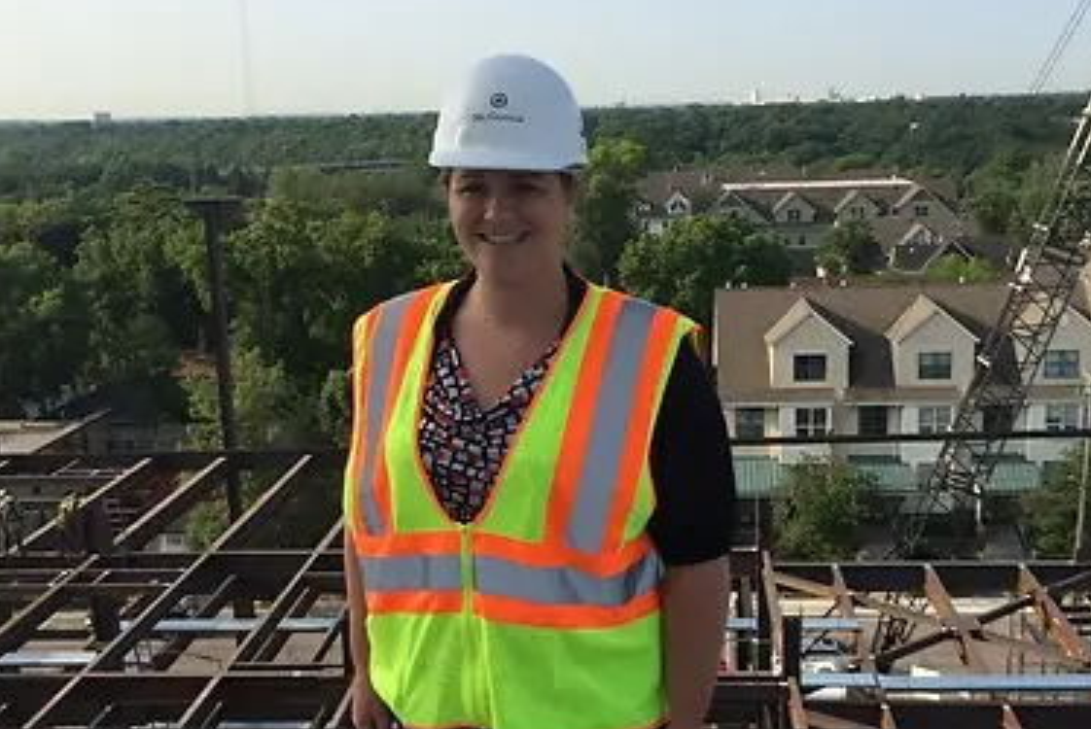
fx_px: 1516
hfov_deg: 39.6
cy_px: 490
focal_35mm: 50
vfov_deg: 26.9
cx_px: 557
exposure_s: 1/1642
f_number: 2.2
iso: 32
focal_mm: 4.12
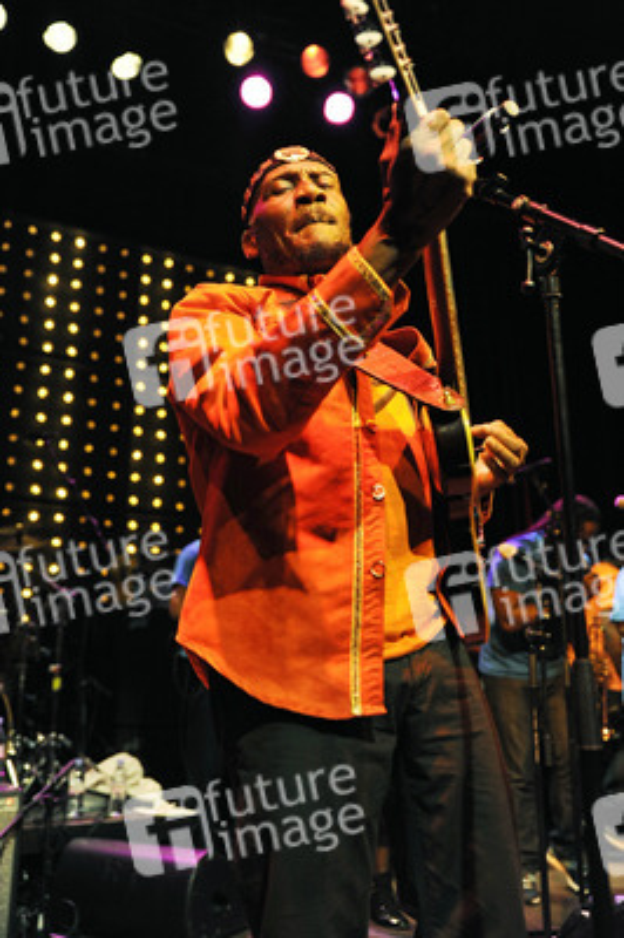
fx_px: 912
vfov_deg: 54.5
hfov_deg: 37.8
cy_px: 469
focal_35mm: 35
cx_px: 312
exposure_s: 1/160
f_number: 2.8
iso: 1600
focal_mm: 35
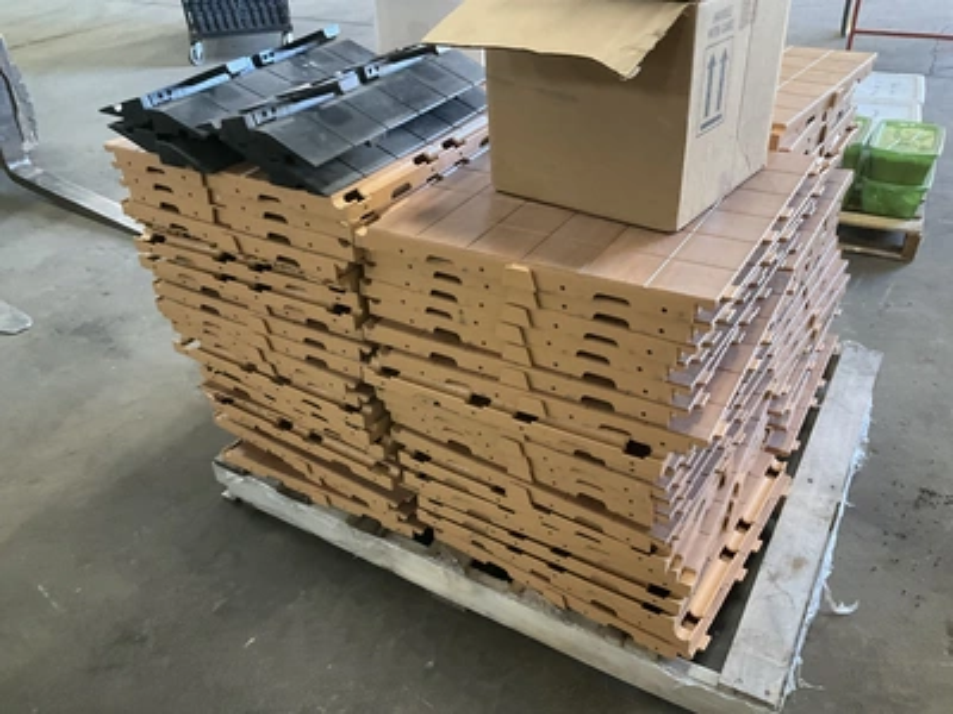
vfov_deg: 48.2
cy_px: 357
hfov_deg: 61.7
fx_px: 798
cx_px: 476
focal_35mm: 29
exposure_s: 1/60
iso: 250
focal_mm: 3
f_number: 1.8
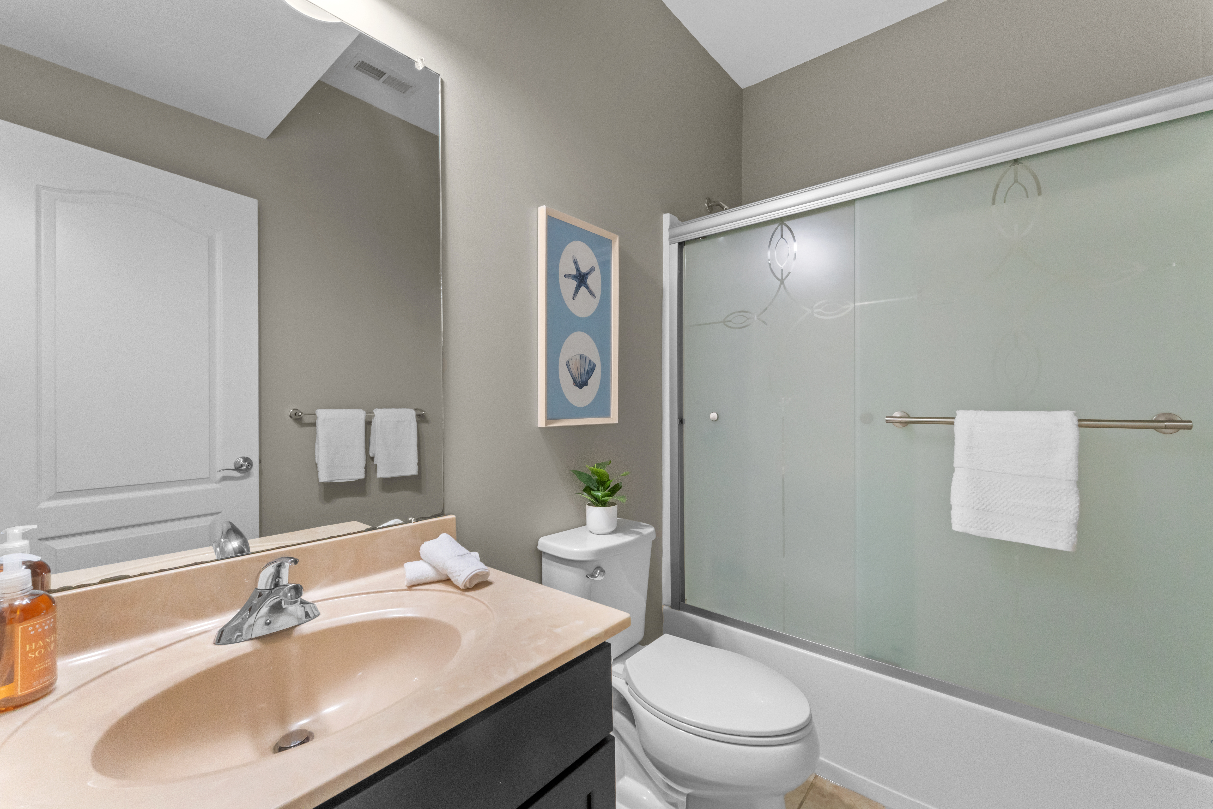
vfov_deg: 78.5
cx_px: 606
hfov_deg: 101.5
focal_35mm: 15
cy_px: 404
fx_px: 495
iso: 3200
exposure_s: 1/8
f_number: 11
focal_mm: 14.7
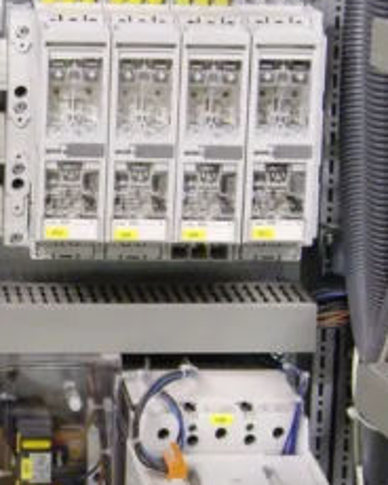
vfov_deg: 11.7
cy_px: 209
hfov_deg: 9.3
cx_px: -72
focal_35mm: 165
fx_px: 2368
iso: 400
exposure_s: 1/25
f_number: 2.8
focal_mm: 7.9
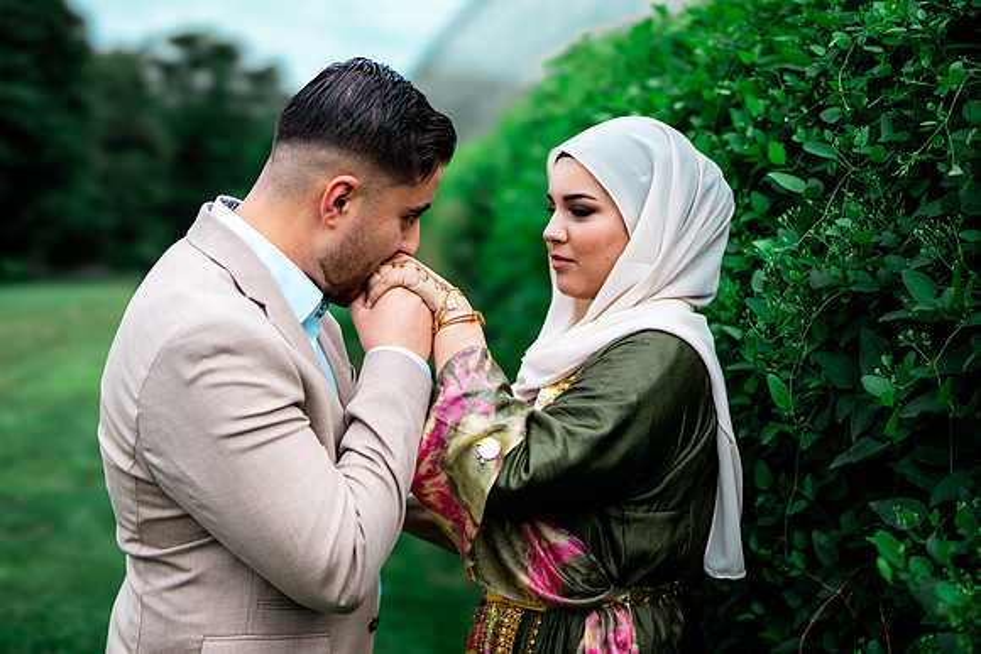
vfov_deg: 30.4
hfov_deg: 44.2
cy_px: 324
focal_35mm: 44
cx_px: 414
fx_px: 1205
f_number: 1.3
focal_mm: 35
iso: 200
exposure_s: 1/8000
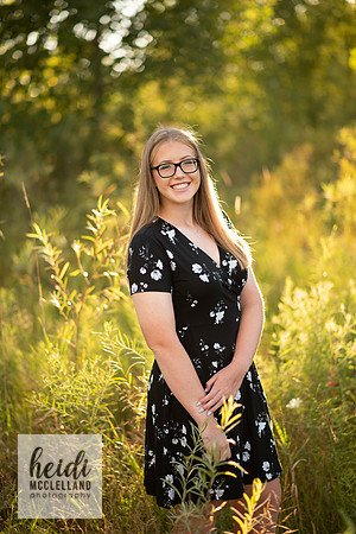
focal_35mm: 85
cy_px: 267
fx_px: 1261
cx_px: 178
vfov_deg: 23.9
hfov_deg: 16.1
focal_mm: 85
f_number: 1.8
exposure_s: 1/400
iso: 125
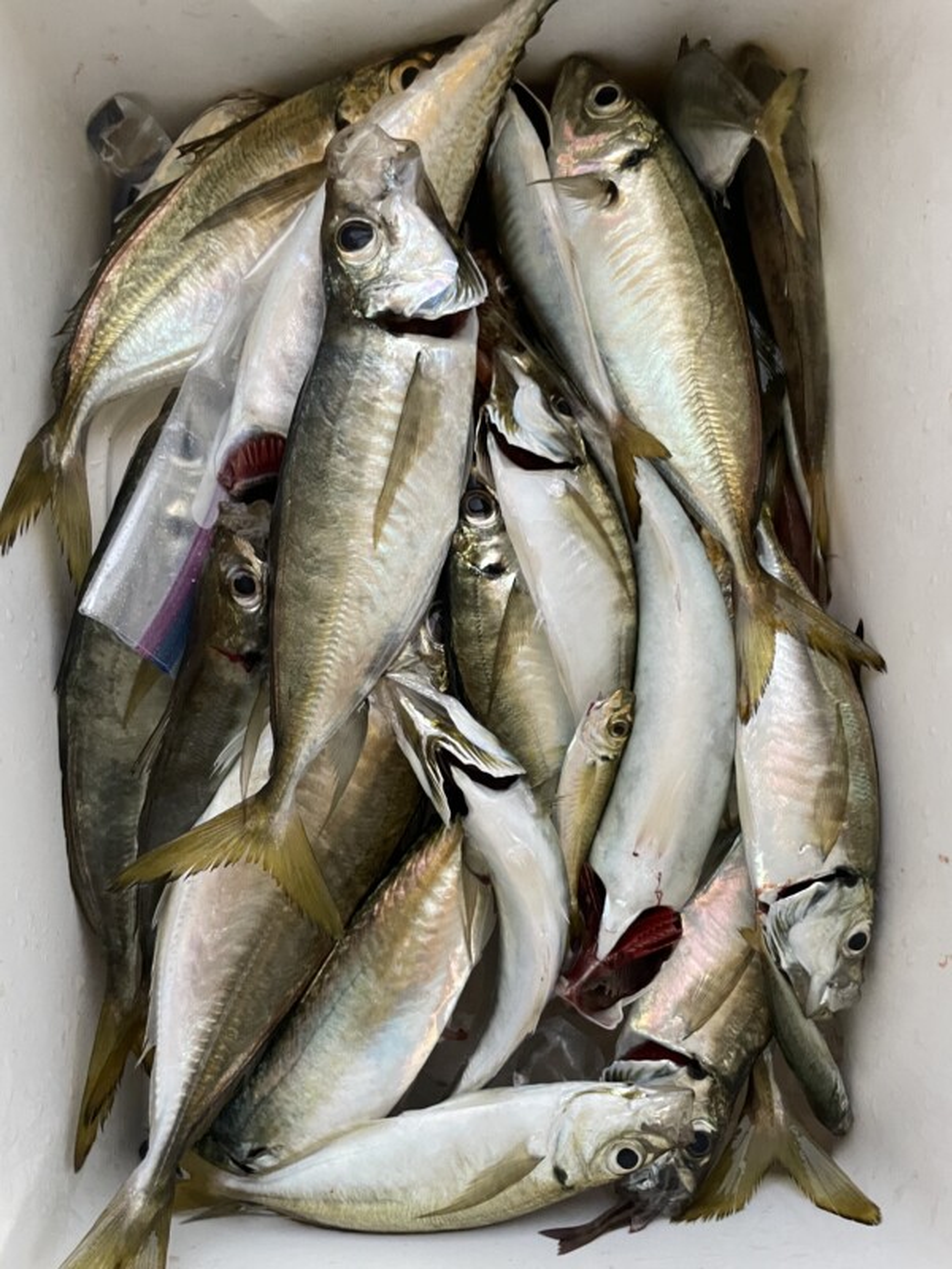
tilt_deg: -86.2
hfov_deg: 53.1
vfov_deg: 67.3
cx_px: 476
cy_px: 634
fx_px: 953
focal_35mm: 26
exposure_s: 1/60
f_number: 1.6
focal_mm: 4.2
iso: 320
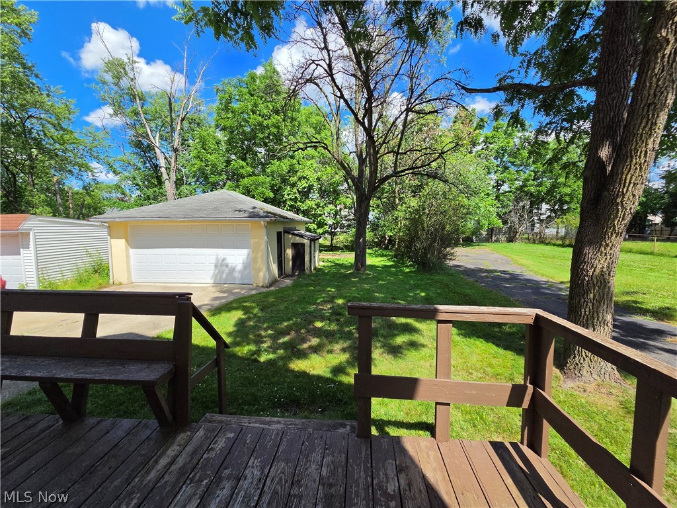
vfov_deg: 89.9
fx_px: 254
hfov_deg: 106.2
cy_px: 254
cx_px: 338
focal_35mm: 13
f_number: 2.2
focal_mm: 2.2
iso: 100
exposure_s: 1/3117
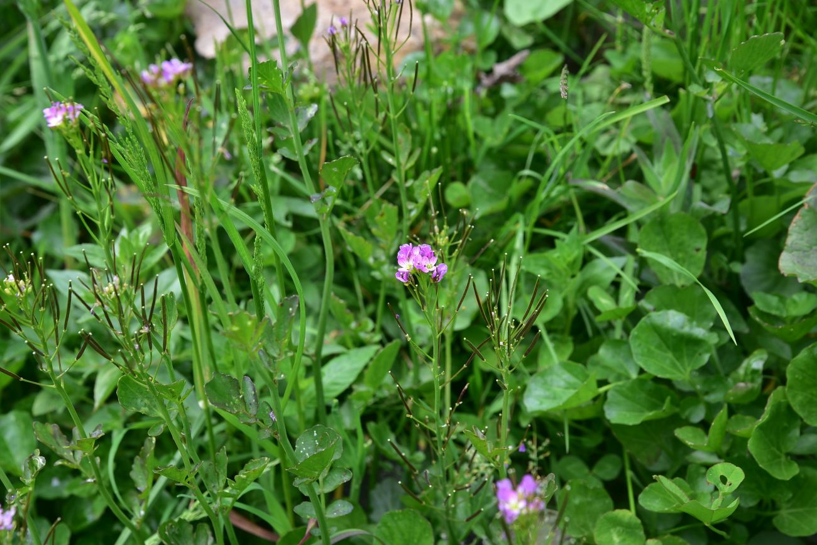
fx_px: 726
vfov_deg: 41.1
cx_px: 408
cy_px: 272
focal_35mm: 32
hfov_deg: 58.7
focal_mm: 32
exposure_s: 1/200
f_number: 8
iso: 320
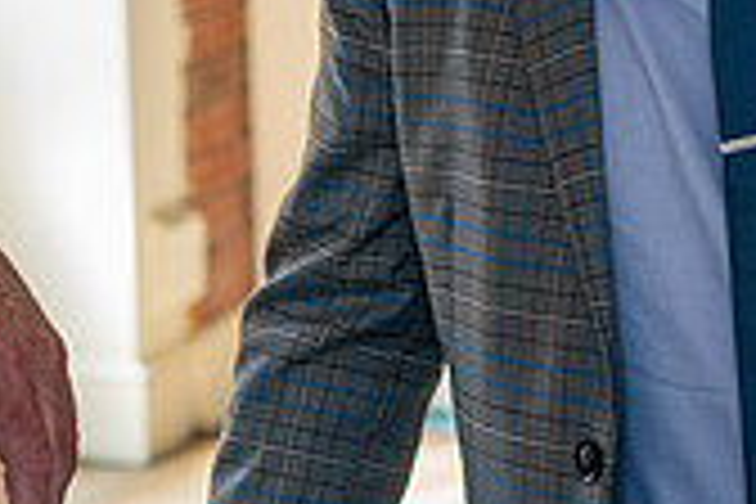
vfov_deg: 7.1
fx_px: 3990
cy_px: -223
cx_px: 360
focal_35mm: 190
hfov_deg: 10.8
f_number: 4
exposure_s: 1/160
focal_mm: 55
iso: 800
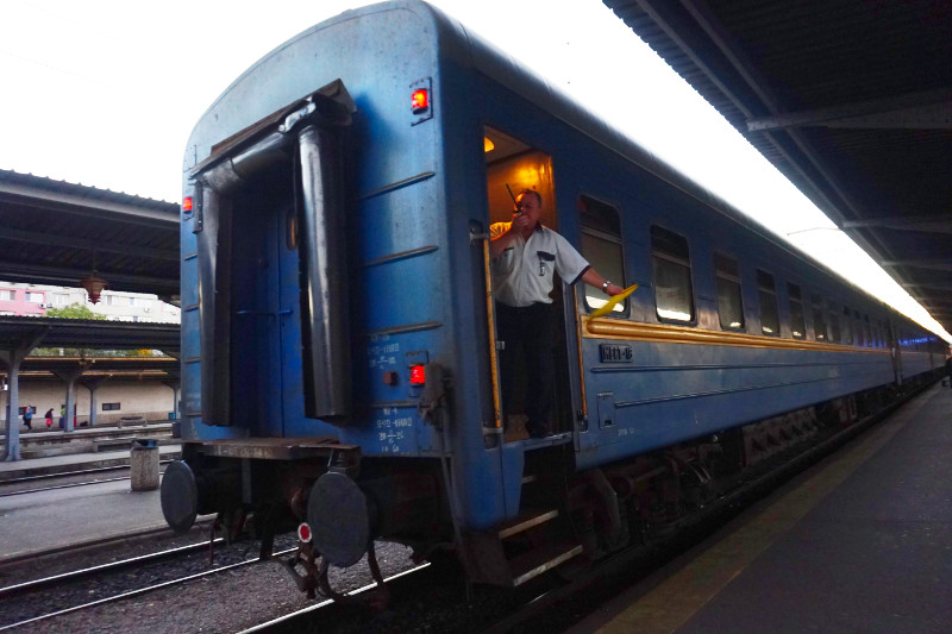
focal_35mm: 24
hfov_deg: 73.8
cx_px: 476
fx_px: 634
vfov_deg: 53.1
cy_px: 317
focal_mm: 16
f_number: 4
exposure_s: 1/60
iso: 1250
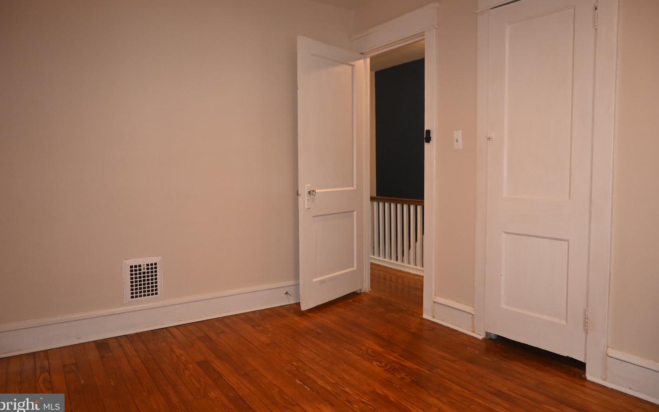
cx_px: 328
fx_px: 449
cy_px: 193
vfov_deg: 49.3
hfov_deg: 72.5
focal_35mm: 25
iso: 500
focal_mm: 16
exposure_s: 1/60
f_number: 3.5
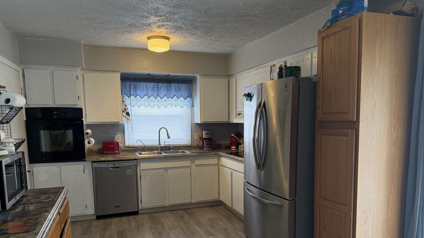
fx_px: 303
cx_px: 207
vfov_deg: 42.4
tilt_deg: -7.4
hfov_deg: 69.9
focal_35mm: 27
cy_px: 157
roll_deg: +0.8
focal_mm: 6.76
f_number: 1.78
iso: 200
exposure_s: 1/129
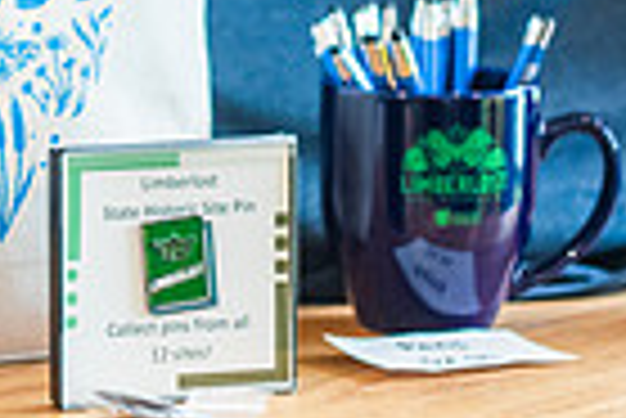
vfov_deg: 6.4
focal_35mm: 213
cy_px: -29
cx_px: -140
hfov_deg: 9.5
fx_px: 3708
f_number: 2
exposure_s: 1/200
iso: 1000
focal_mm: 50
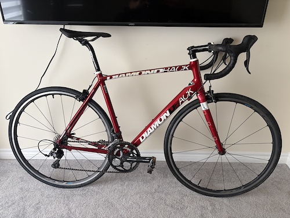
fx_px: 218
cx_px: 145
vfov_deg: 53.1
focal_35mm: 26
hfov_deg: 67.3
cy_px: 109
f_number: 1.6
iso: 200
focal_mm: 5.96
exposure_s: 1/60
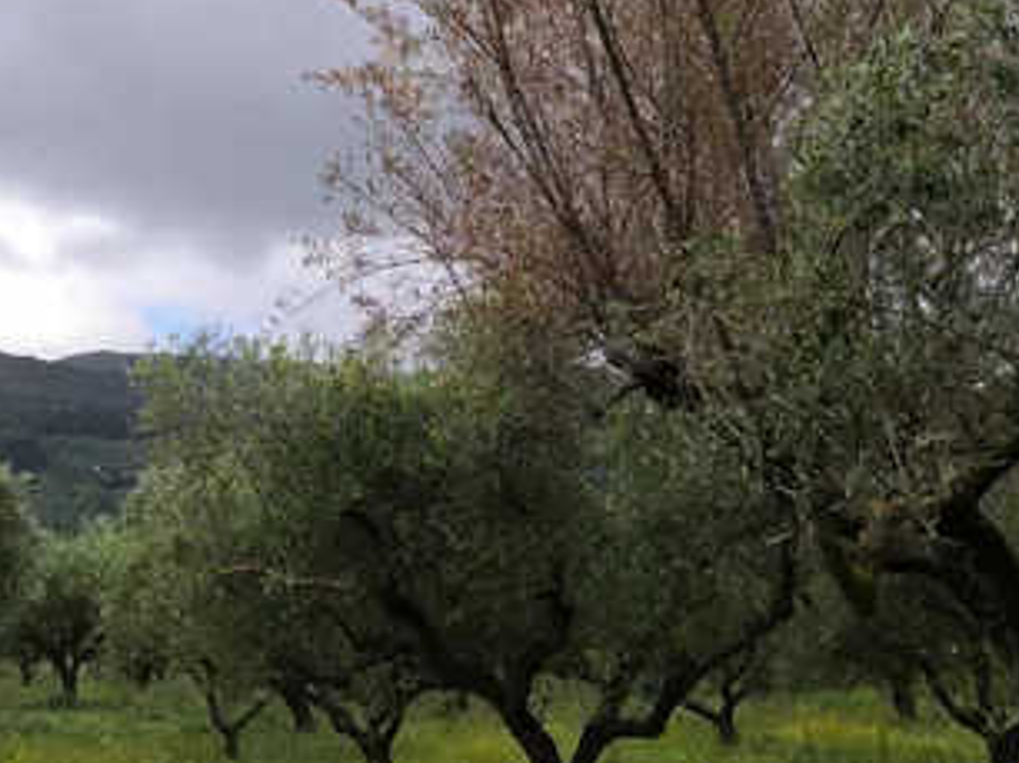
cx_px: 113
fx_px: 1559
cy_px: 203
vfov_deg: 27.2
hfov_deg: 34.3
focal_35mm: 53
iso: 50
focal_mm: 3.95
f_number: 1.8
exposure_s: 1/963
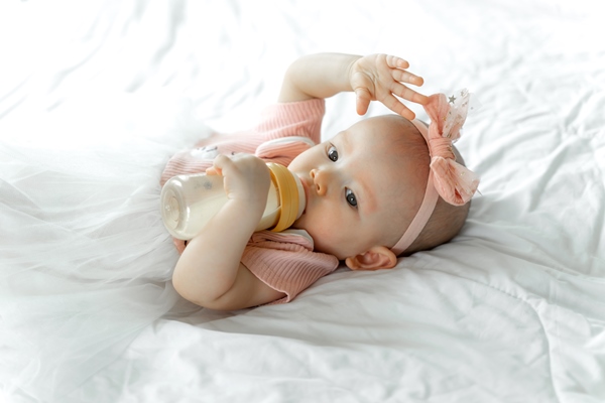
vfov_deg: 18.2
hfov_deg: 27.0
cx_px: 302
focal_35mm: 75
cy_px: 202
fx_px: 1260
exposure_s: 1/250
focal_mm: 75
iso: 200
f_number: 2.8
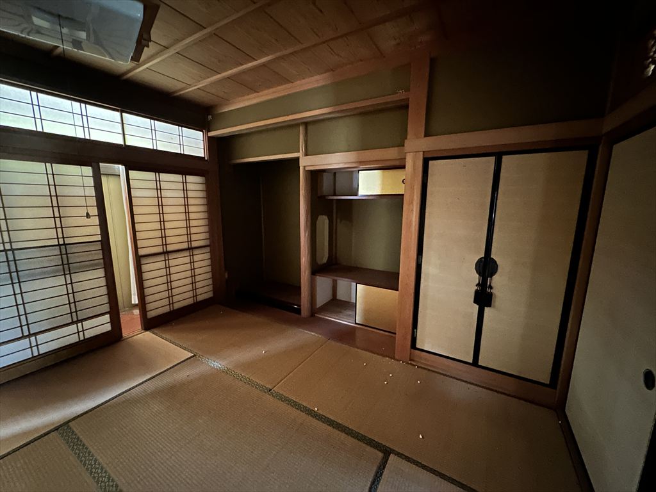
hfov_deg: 102.1
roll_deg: -0.2
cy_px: 246
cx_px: 328
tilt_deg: -8.8
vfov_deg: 85.7
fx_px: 265
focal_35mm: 14
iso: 2000
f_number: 2.2
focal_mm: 2.22
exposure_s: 1/8
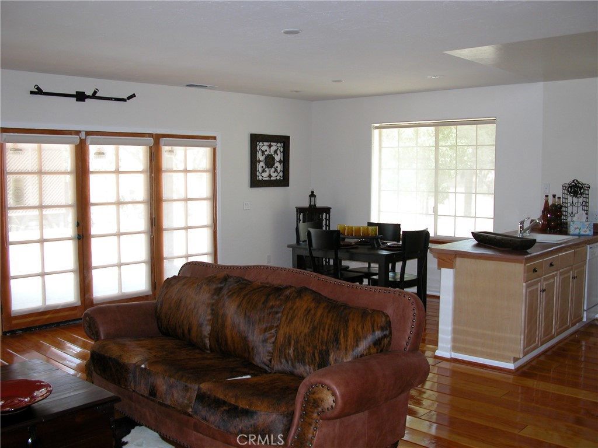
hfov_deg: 52.6
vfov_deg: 40.7
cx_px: 299
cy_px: 224
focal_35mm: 35
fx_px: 605
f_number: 2.8
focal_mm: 8.9
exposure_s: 1/30
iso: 100
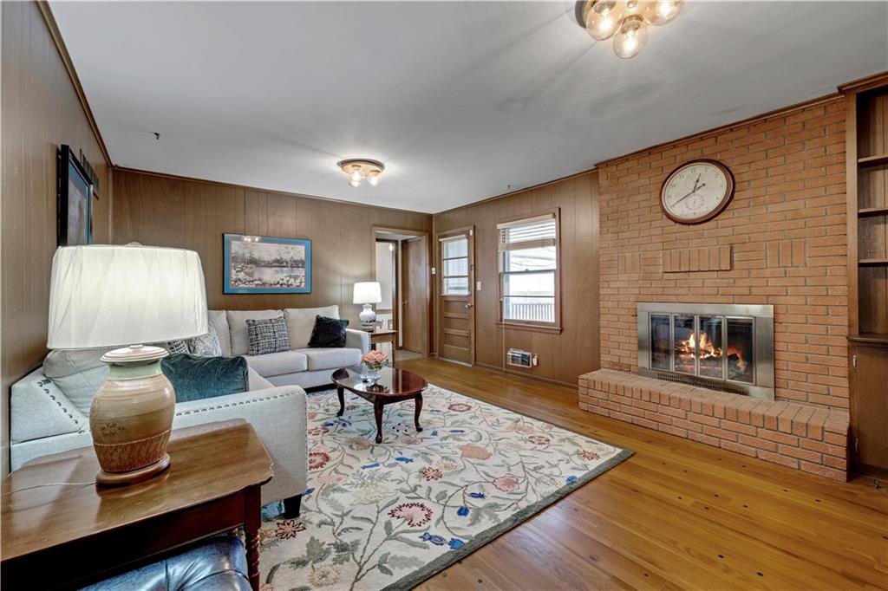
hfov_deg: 104.3
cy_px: 296
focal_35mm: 14
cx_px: 444
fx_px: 345
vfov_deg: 81.2
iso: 100
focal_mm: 14
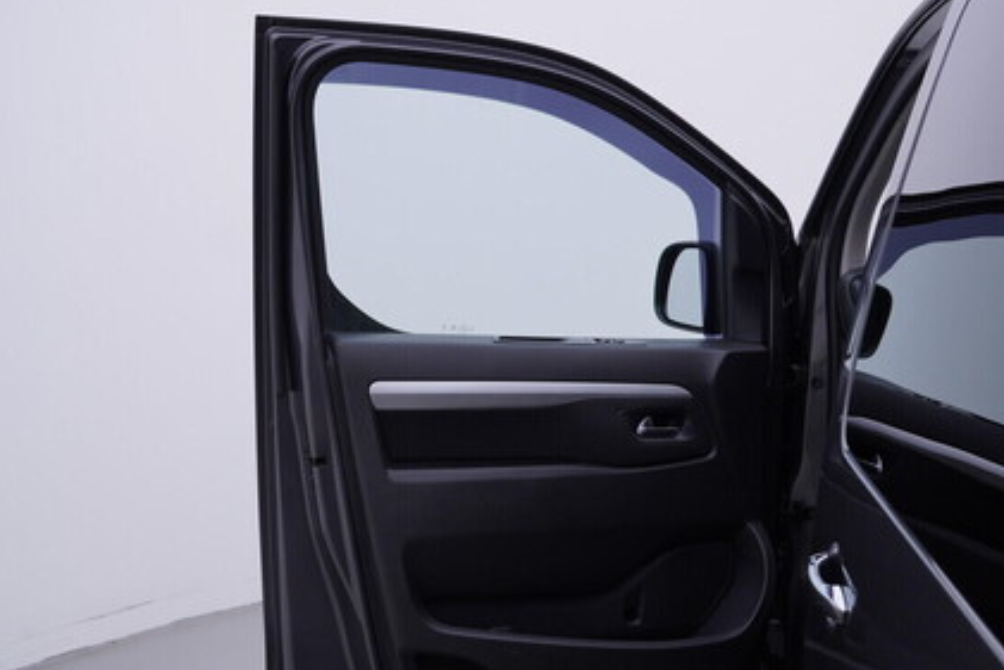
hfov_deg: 41.9
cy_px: 404
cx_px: 463
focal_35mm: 47
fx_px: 1311
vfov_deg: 28.6
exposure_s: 1/80
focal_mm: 24
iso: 125
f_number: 4
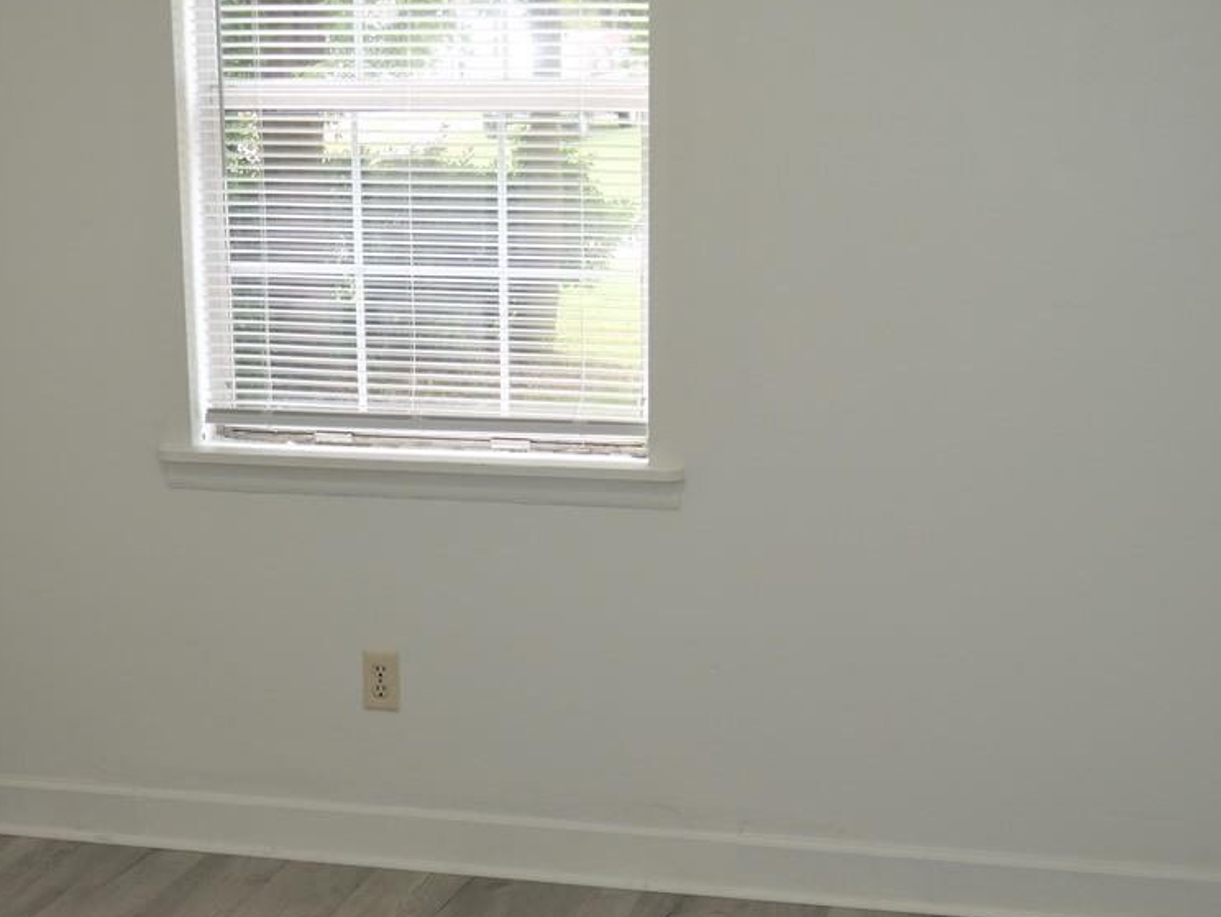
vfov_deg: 22.2
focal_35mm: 66
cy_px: 584
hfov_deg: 29.4
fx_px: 2330
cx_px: 552
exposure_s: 1/60
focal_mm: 24
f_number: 5.2
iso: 200
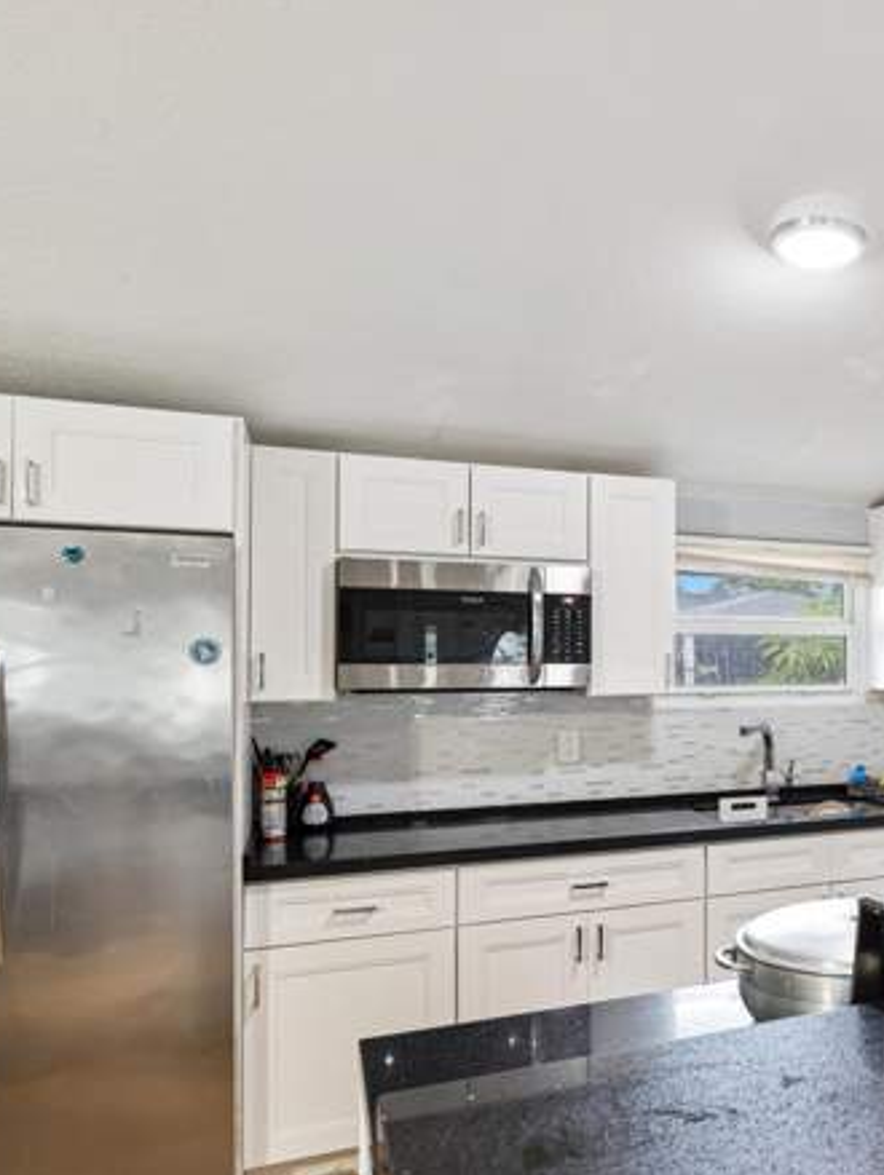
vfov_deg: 62.9
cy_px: 703
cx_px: 822
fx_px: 952
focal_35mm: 28
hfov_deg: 44.5
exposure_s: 1.6
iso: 64
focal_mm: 16
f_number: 5
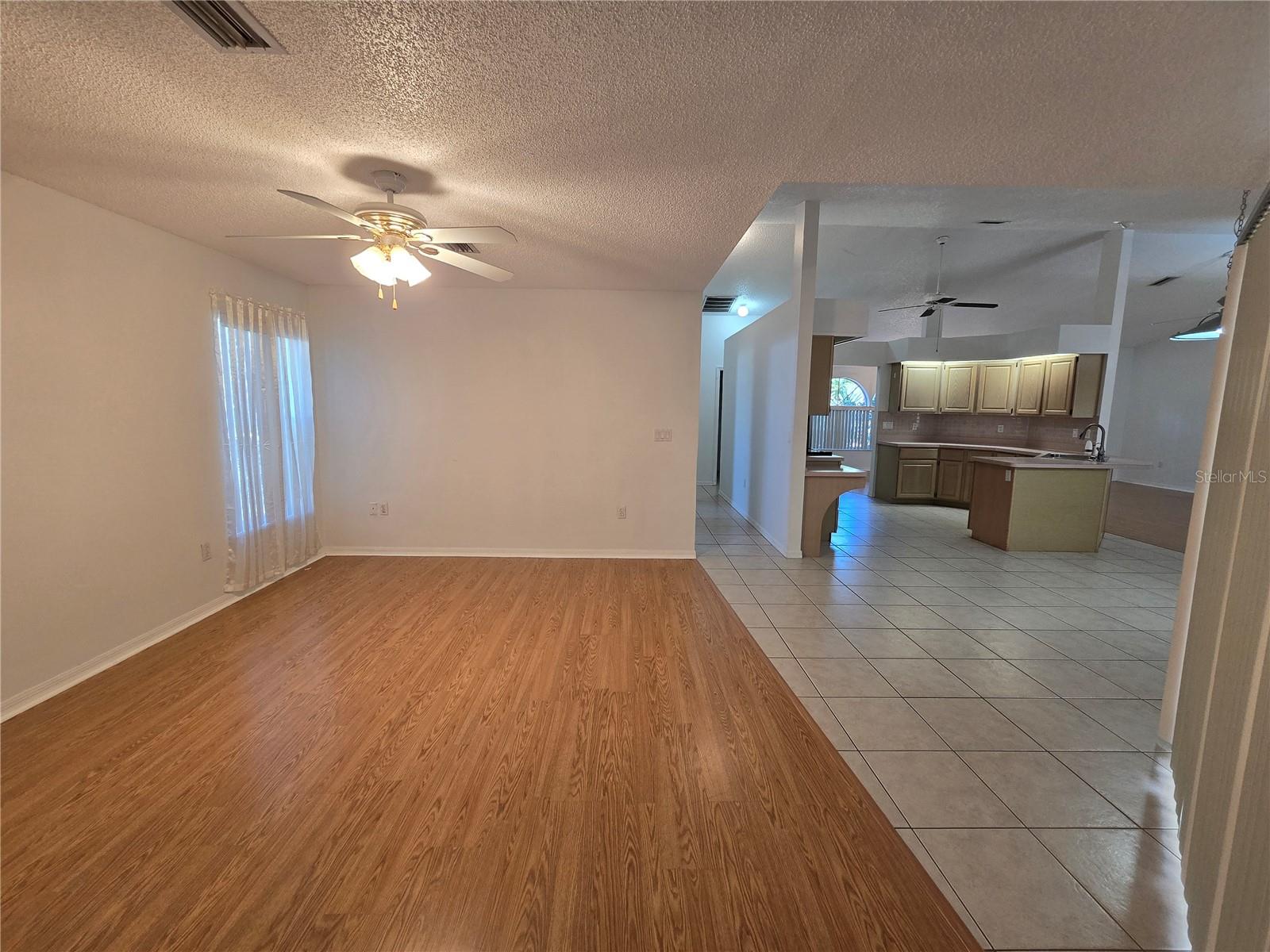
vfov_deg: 89.9
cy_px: 476
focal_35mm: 13
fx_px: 477
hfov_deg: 106.2
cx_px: 635
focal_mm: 2.2
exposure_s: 1/60
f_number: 2.2
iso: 200
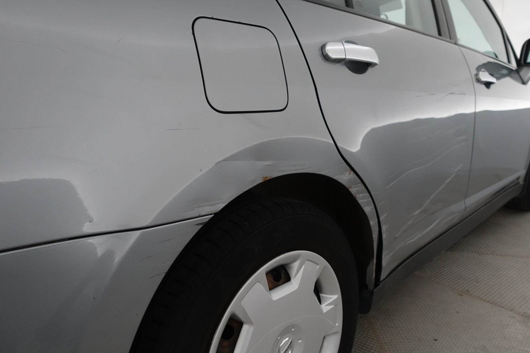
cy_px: 176
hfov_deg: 73.7
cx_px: 265
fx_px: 353
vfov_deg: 53.1
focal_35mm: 24
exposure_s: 1/160
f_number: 2.5
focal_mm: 8.8
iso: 1000
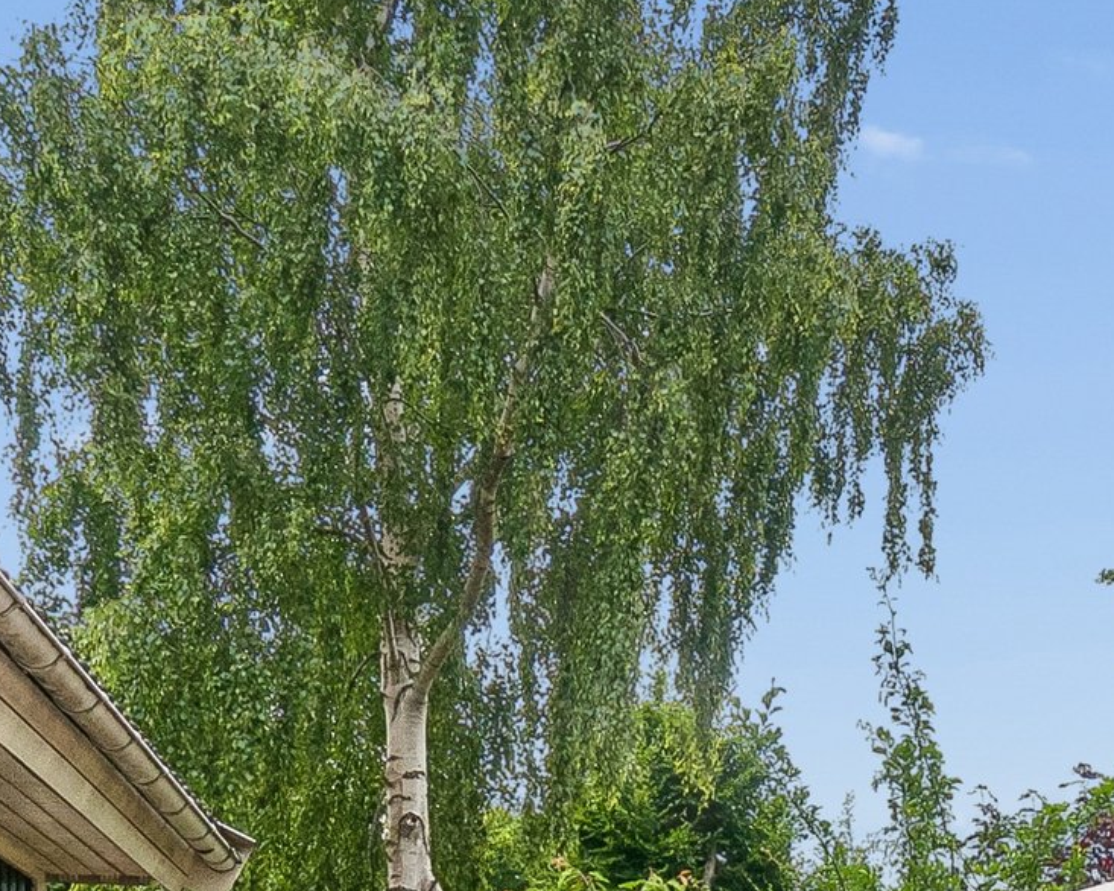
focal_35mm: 75
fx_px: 2469
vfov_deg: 19.1
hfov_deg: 24.2
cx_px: 1129
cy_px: 1127
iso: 200
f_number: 10
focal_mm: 13
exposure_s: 1/200
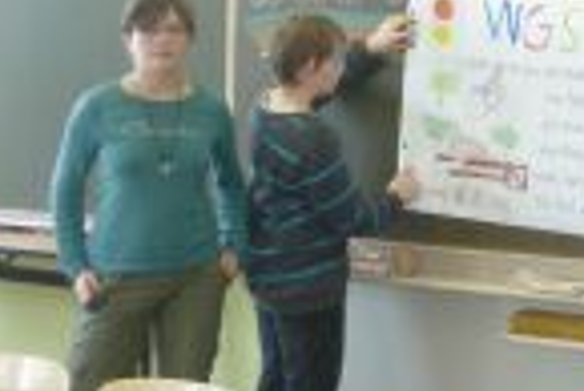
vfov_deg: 15.8
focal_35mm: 86
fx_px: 1396
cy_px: 77
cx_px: 669
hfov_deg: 22.1
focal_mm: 5
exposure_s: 1/30
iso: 200
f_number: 3.4
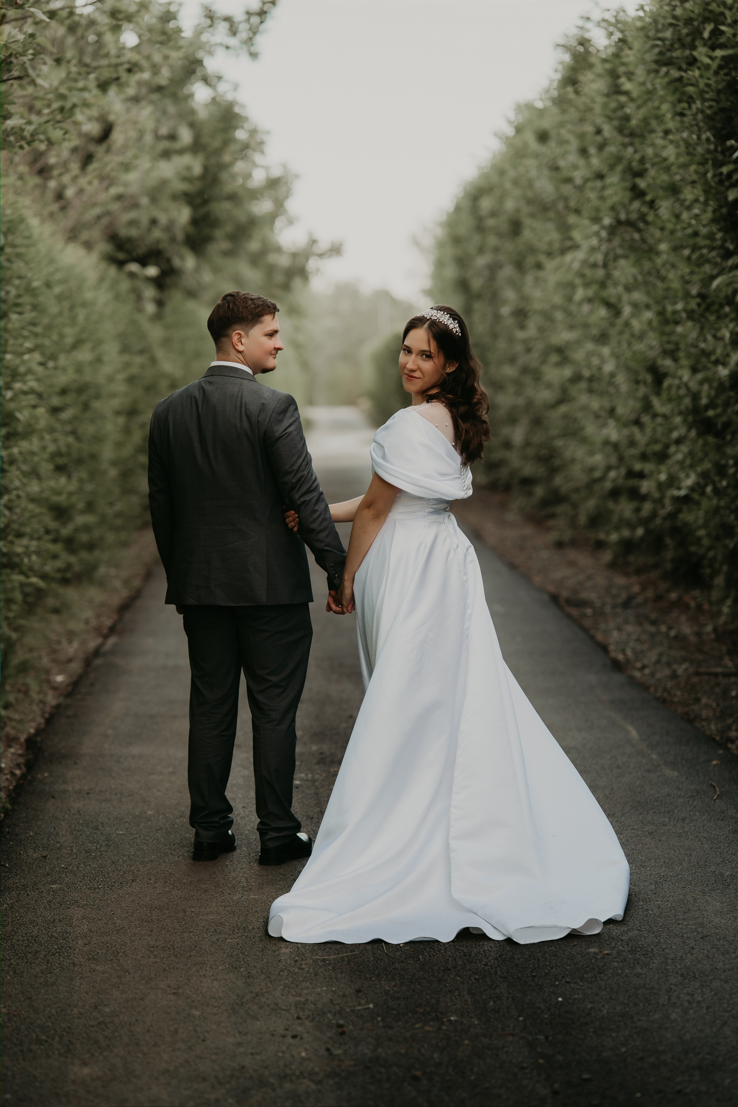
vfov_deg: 23.9
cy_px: 554
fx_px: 2614
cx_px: 369
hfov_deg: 16.1
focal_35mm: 85
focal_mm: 85
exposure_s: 1/1000
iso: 400
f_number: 2
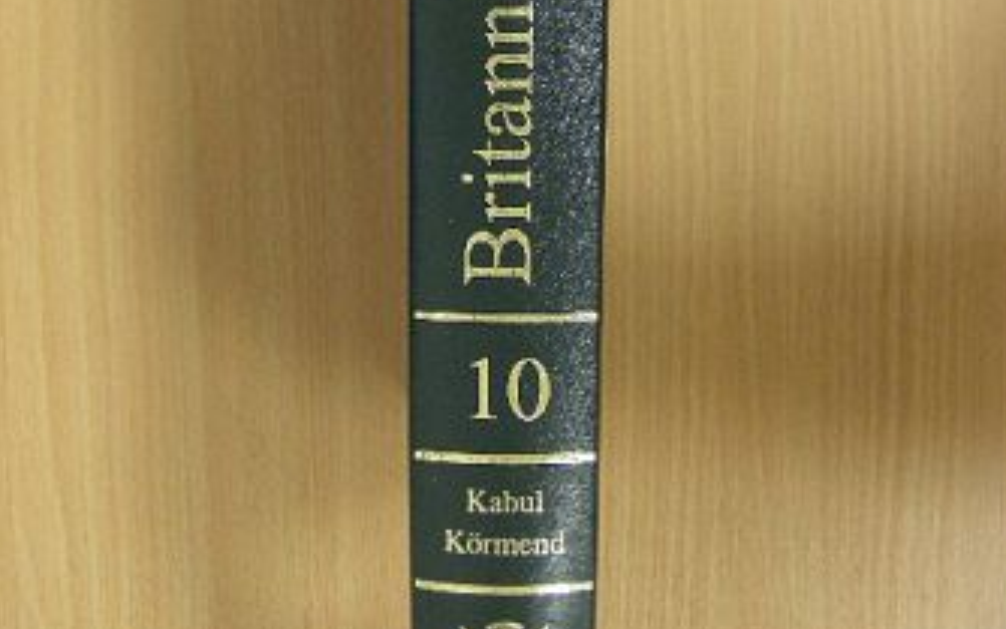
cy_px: 8
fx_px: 1618
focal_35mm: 59
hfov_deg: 34.5
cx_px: 503
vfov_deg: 21.3
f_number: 3.5
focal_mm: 6.8
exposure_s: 1/10.7
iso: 200
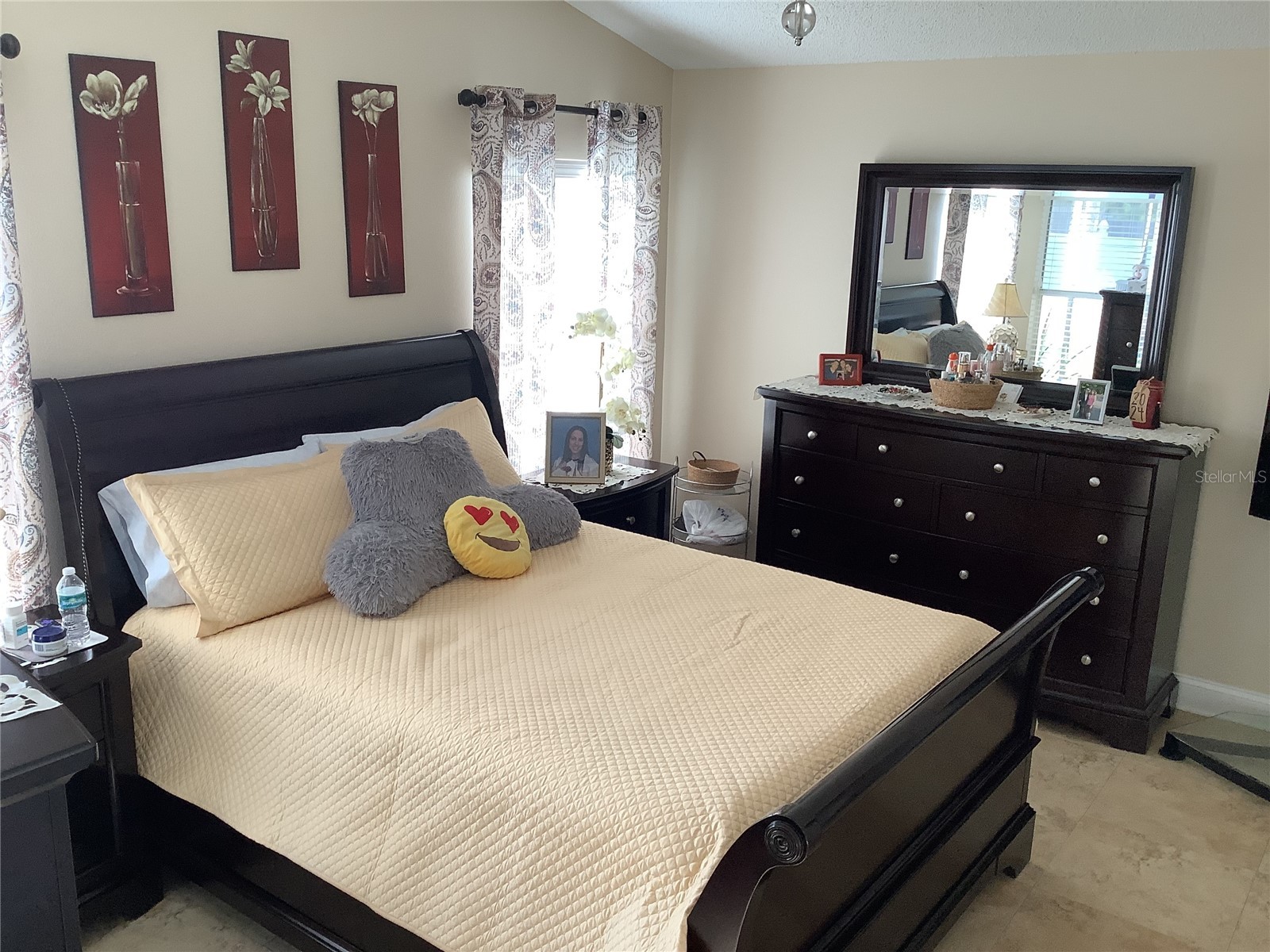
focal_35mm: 31
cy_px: 476
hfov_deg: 58.4
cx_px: 635
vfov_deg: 45.4
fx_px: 1137
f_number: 2.4
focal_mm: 3.3
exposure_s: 1/100
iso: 100
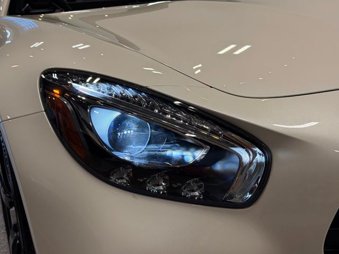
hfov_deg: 39.7
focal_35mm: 48
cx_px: 170
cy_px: 127
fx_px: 470
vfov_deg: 30.3
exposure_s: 1/828
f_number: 1.78
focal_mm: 6.76
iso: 80
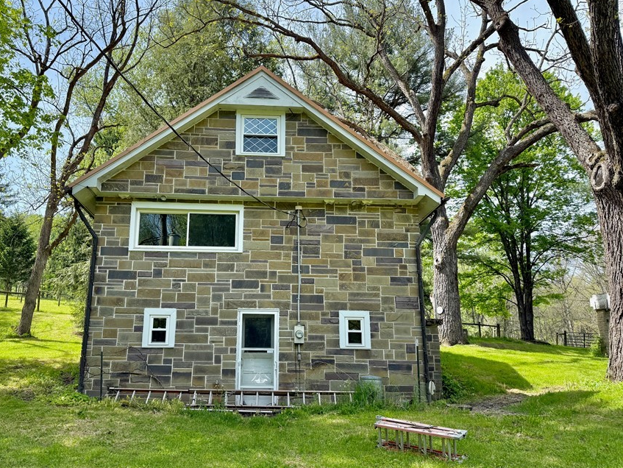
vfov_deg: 48.2
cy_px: 249
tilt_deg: +13.7
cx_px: 280
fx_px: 522
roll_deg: -0.9
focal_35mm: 29
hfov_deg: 61.5
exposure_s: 1/1653
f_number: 1.78
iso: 100
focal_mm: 6.76
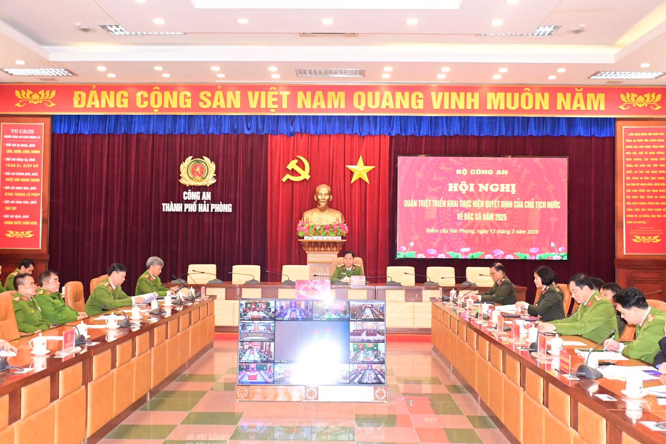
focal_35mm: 40
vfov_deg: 33.4
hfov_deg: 48.5
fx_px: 740
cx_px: 333
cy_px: 222
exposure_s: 1/200
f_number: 4
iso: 3200
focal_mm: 27
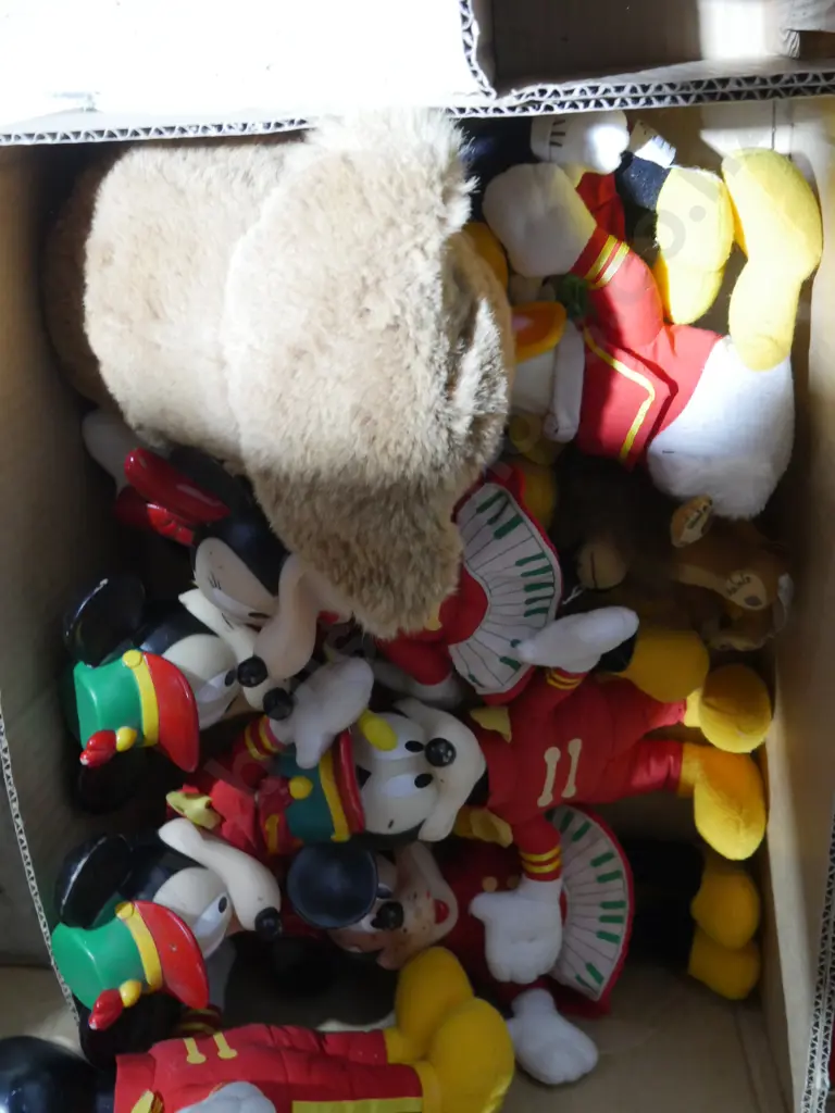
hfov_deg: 36.0
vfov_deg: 46.8
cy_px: 556
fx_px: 1286
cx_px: 418
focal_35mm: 40
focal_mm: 20
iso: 3200
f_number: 4.4
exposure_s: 1/60
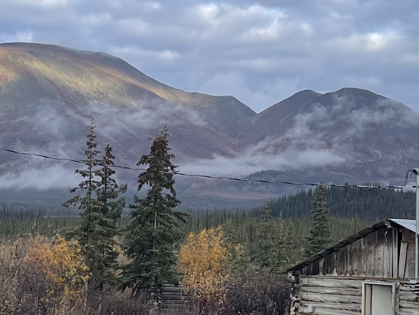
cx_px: 157
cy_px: 287
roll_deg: -0.3
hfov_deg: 17.1
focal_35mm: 115
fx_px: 1392
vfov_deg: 12.8
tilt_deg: -3.4
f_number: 1.6
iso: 32
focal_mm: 5.1
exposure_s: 1/1098
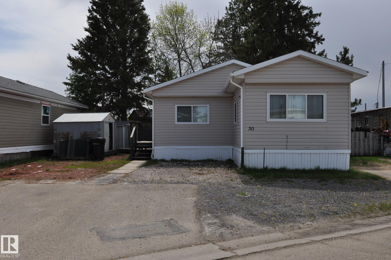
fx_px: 342
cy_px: 130
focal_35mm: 32
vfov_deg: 41.6
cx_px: 196
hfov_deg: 59.6
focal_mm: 21
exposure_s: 1/200
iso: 200
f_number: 16
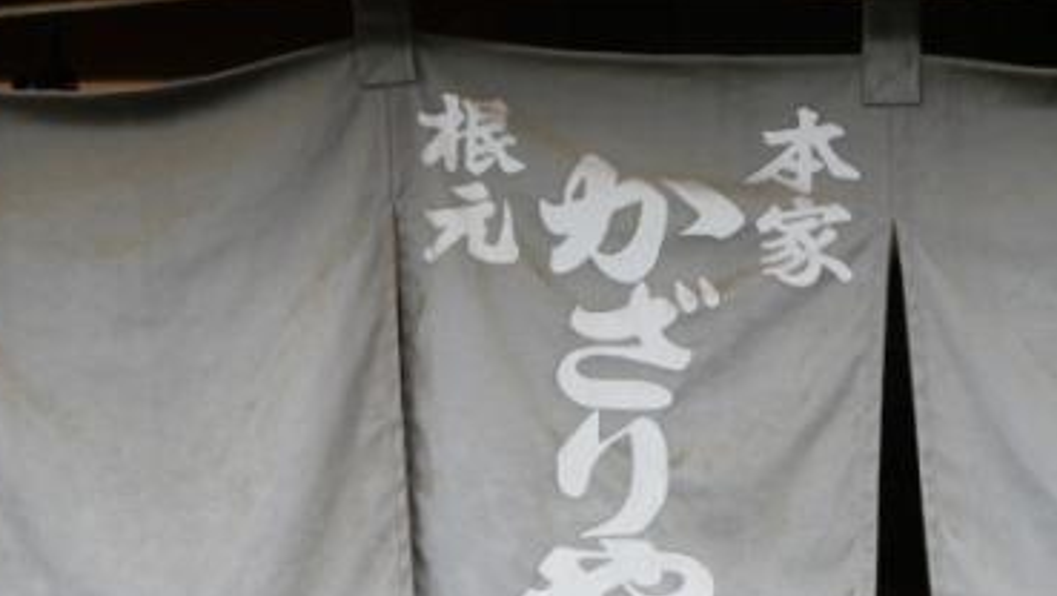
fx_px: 3113
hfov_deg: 19.3
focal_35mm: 111
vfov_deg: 10.9
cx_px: 599
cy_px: 332
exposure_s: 1/80
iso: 200
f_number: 5.6
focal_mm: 42
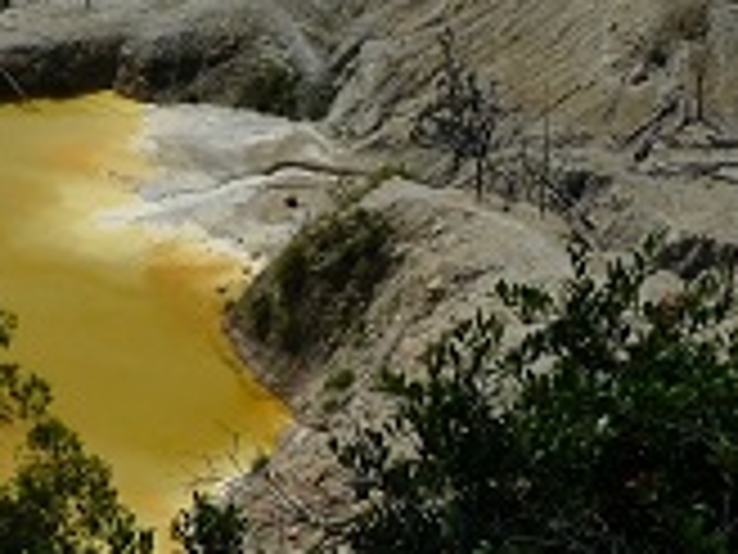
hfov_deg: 20.3
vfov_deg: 15.3
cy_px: 126
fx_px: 2047
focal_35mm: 96
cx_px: 518
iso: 100
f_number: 7.1
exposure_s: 1/500
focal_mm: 5
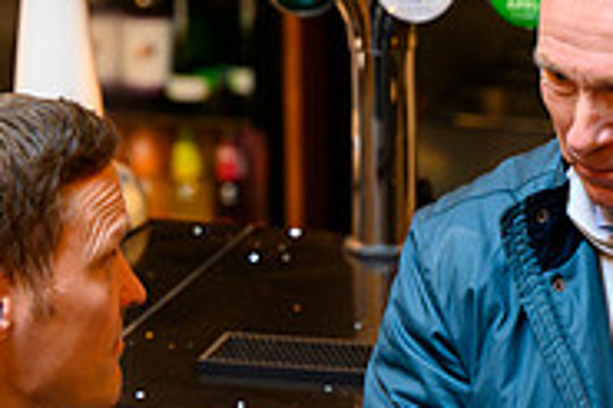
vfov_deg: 3.1
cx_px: 520
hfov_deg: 4.7
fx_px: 7468
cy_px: 378
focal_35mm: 439
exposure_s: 1/160
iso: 10000
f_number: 4
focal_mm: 140
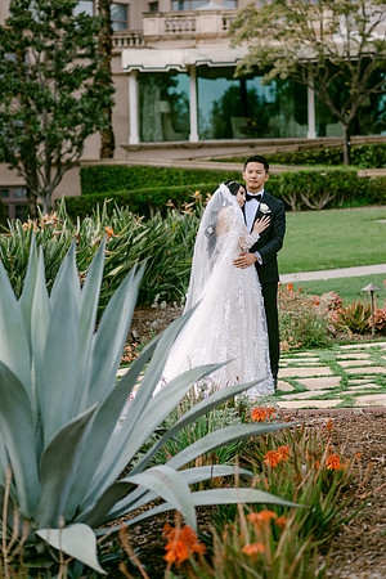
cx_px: 193
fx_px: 1367
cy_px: 290
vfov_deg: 23.9
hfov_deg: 16.1
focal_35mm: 85
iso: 100
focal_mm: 85
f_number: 2.8
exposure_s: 1/800
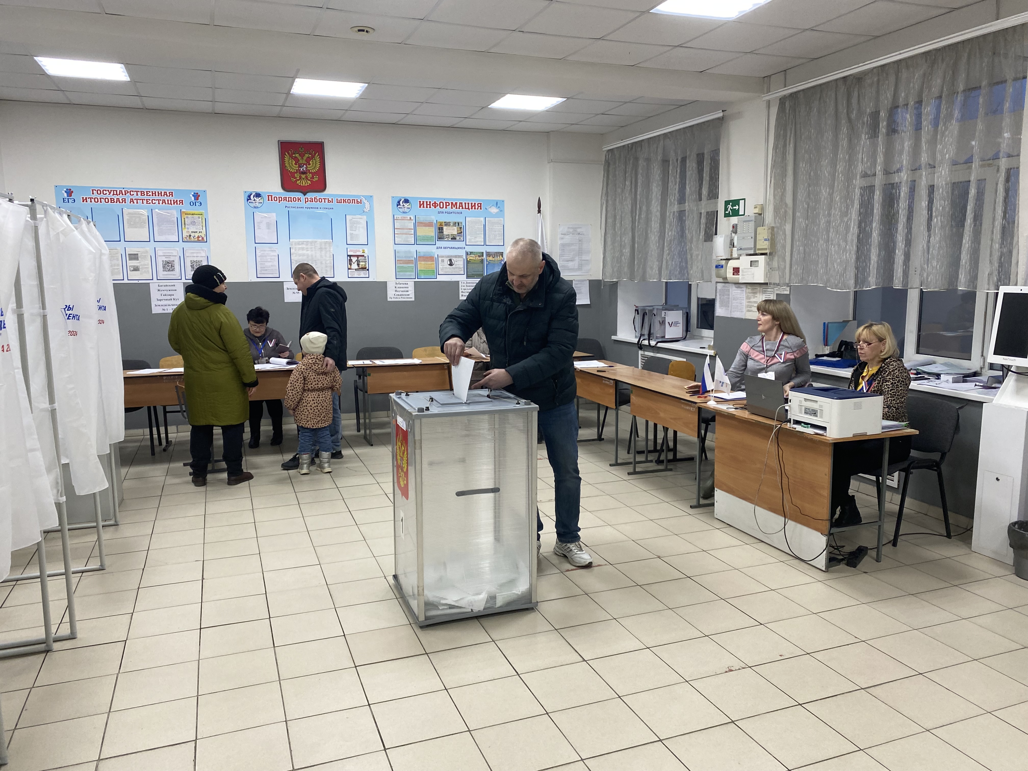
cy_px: 386
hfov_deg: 67.3
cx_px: 514
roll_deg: -2.0
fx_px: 772
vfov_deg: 53.1
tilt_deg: -3.6
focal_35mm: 26
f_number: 1.8
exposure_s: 1/100
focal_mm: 4.25
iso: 100
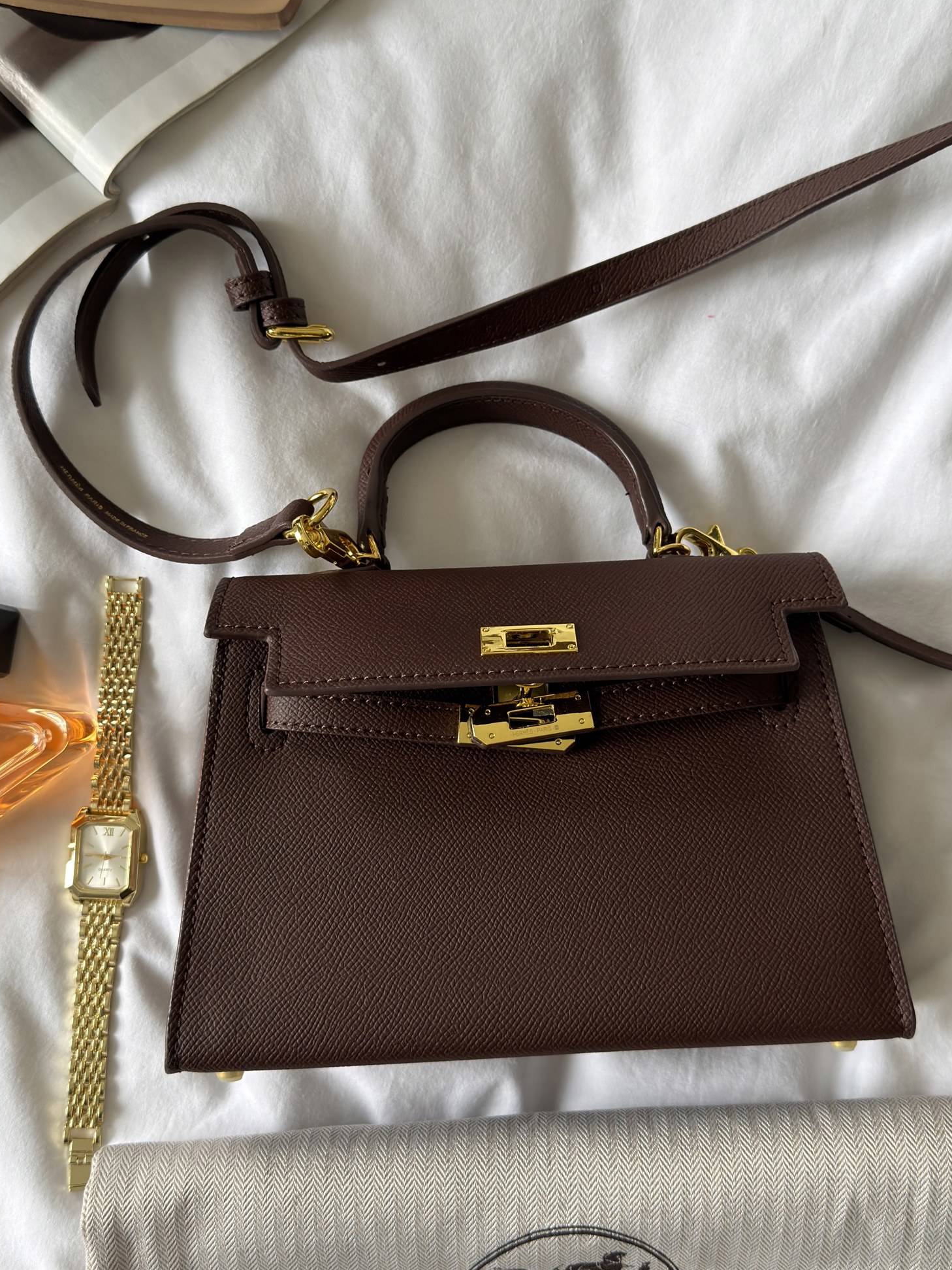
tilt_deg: -88.8
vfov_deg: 51.4
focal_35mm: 36
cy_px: 639
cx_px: 484
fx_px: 1320
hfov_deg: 39.7
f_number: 1.78
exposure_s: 1/60
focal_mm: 6.76
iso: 200
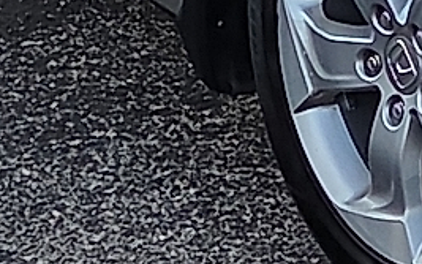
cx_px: 536
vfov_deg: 4.8
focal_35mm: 267
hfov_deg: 7.8
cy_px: -351
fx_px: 3071
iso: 25
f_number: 1.8
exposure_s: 1/714
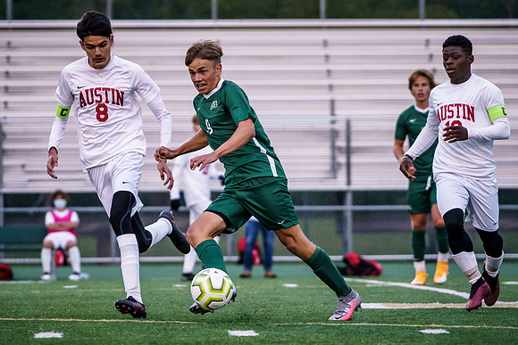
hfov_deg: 6.3
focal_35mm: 328
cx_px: 230
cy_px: 155
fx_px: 4714
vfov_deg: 4.2
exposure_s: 1/1250
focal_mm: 194
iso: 5000
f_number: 4
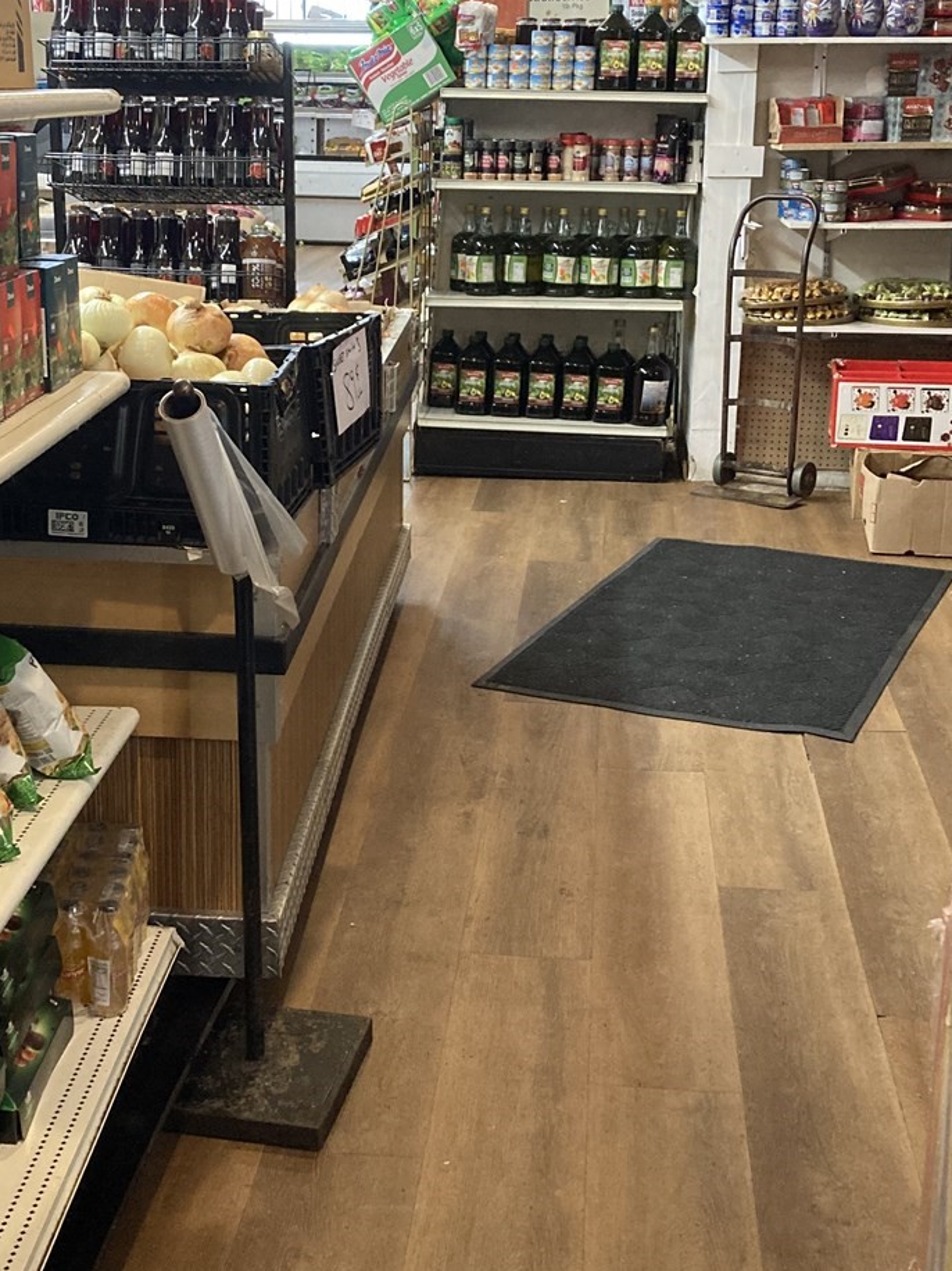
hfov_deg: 30.8
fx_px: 1724
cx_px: 376
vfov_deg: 40.4
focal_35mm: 47
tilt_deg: -16.5
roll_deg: +0.1
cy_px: 597
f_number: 1.8
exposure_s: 1/60
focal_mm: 3.99
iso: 320
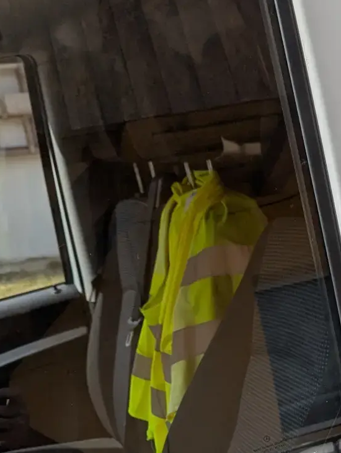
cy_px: 463
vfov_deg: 26.5
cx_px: 424
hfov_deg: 19.9
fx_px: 904
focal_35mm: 69
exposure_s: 1/2976
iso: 39
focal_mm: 6.81
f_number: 1.85
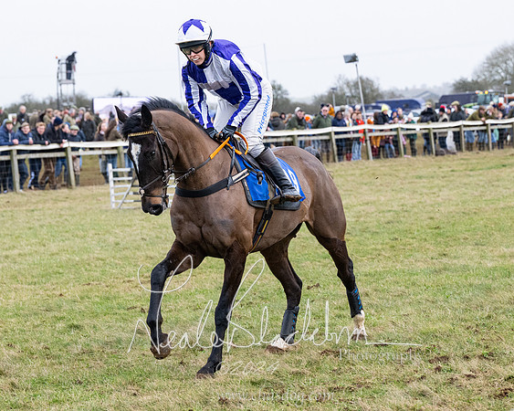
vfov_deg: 12.6
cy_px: 199
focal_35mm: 122
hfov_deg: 15.8
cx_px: 216
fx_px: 1857
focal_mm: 70
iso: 800
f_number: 4
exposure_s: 1/1600
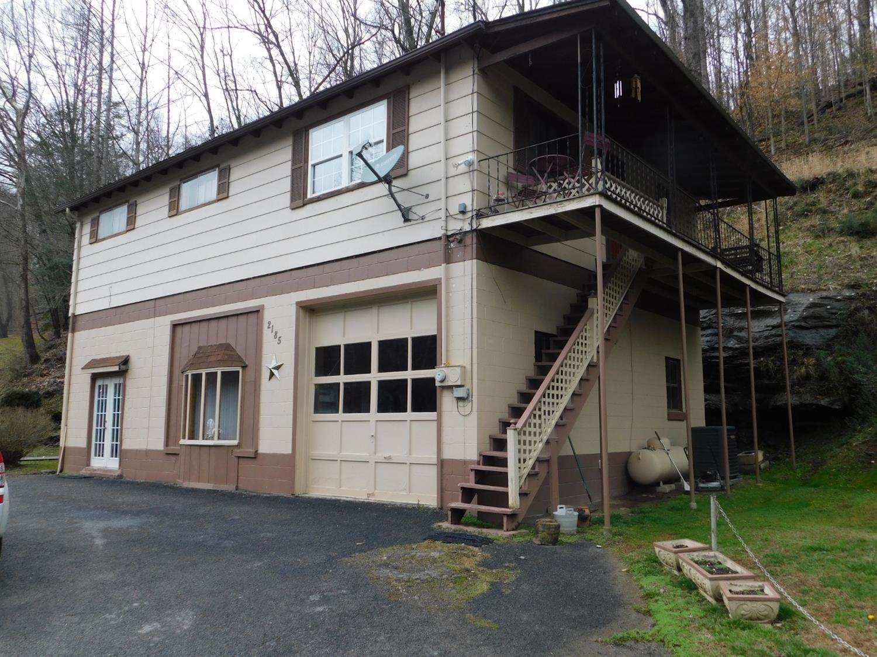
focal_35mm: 28
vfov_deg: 49.7
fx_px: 709
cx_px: 438
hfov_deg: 63.5
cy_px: 328
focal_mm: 4.9
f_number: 3.2
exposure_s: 1/250
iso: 125
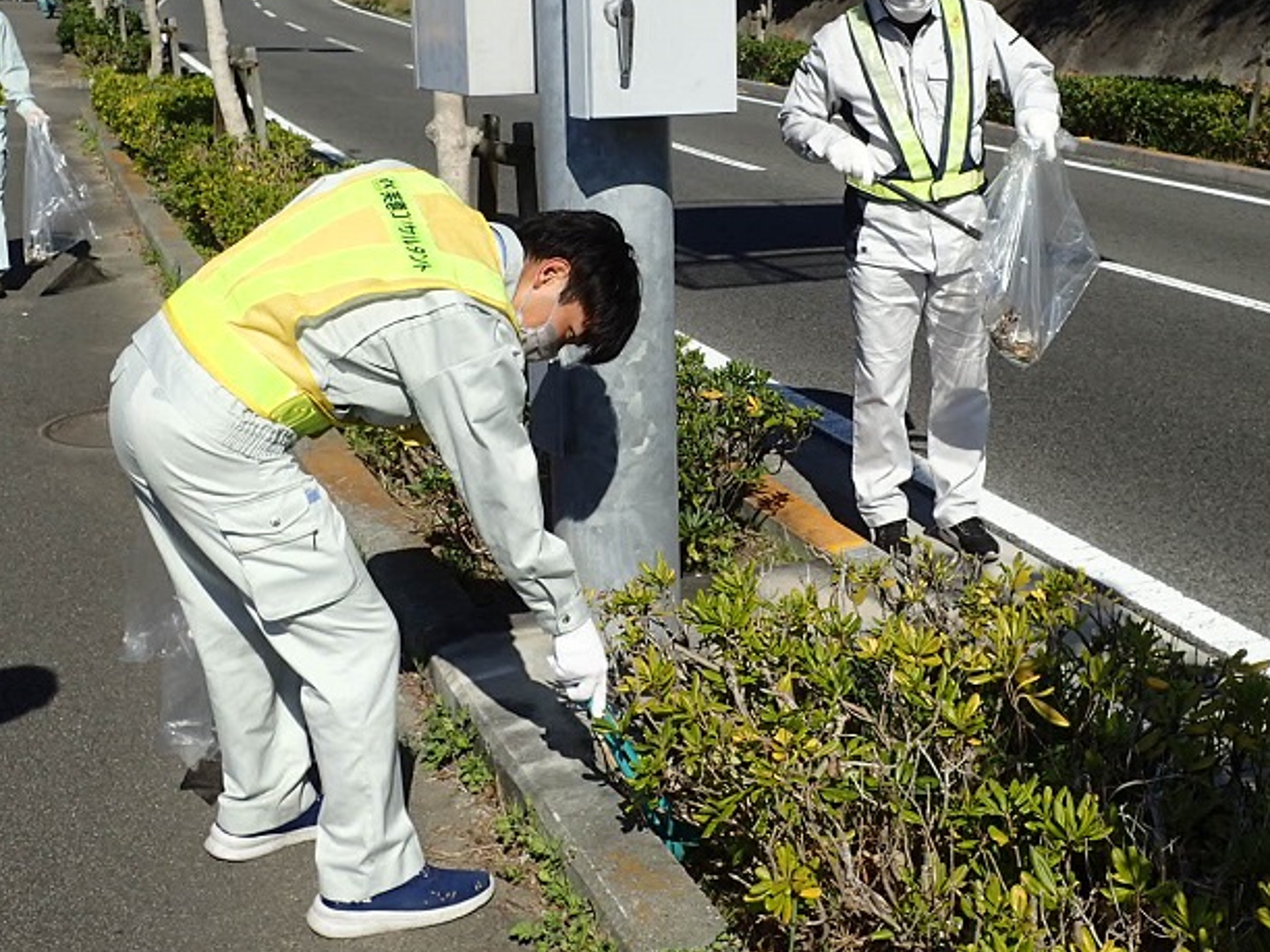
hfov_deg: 38.7
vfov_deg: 29.5
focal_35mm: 49
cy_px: 319
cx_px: 778
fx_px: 1798
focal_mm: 5.5
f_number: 9
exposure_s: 1/250
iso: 100
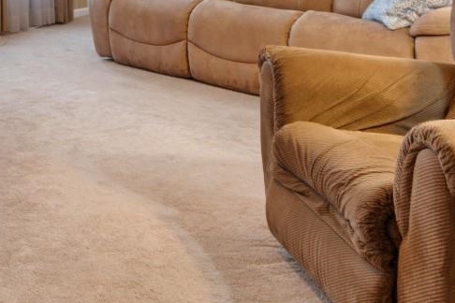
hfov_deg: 34.3
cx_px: -43
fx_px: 632
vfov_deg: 23.4
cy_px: -108
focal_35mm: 50
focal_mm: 10
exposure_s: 1/5
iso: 100
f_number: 4.5
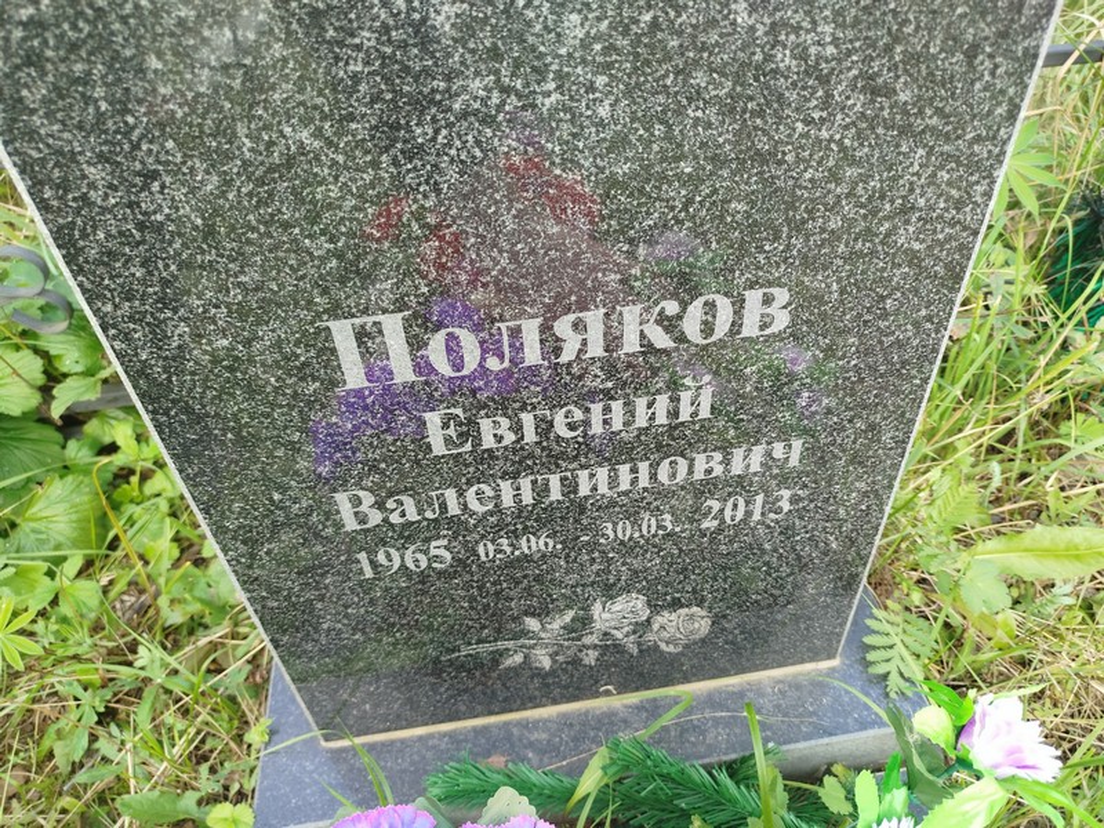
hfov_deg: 71.6
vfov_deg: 56.8
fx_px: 765
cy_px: 414
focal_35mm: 24
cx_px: 552
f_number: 1.7
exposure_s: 1/100
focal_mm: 5.31
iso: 100
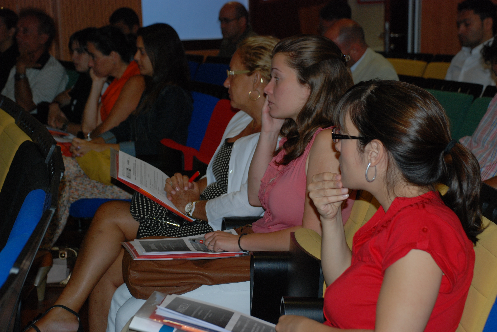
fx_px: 1203
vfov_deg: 15.8
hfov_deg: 23.4
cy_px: 166
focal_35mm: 87
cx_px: 248
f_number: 5.3
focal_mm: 58
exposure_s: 1/60
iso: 320
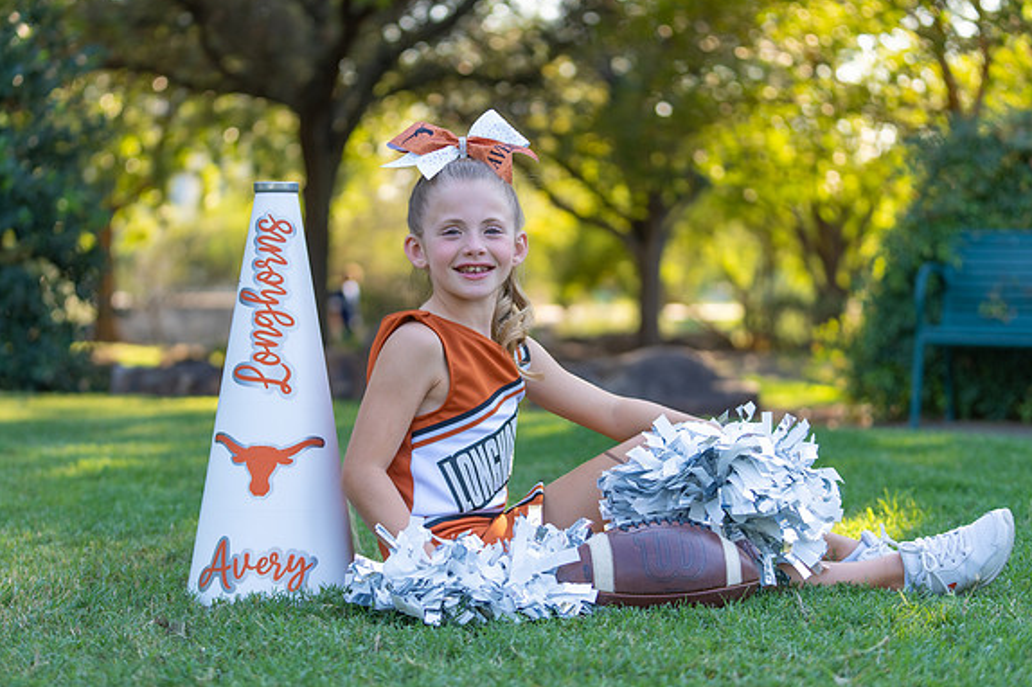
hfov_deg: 25.4
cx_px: 471
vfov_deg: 17.0
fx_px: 2292
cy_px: 367
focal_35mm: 80
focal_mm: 70
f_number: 2.8
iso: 200
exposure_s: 1/320
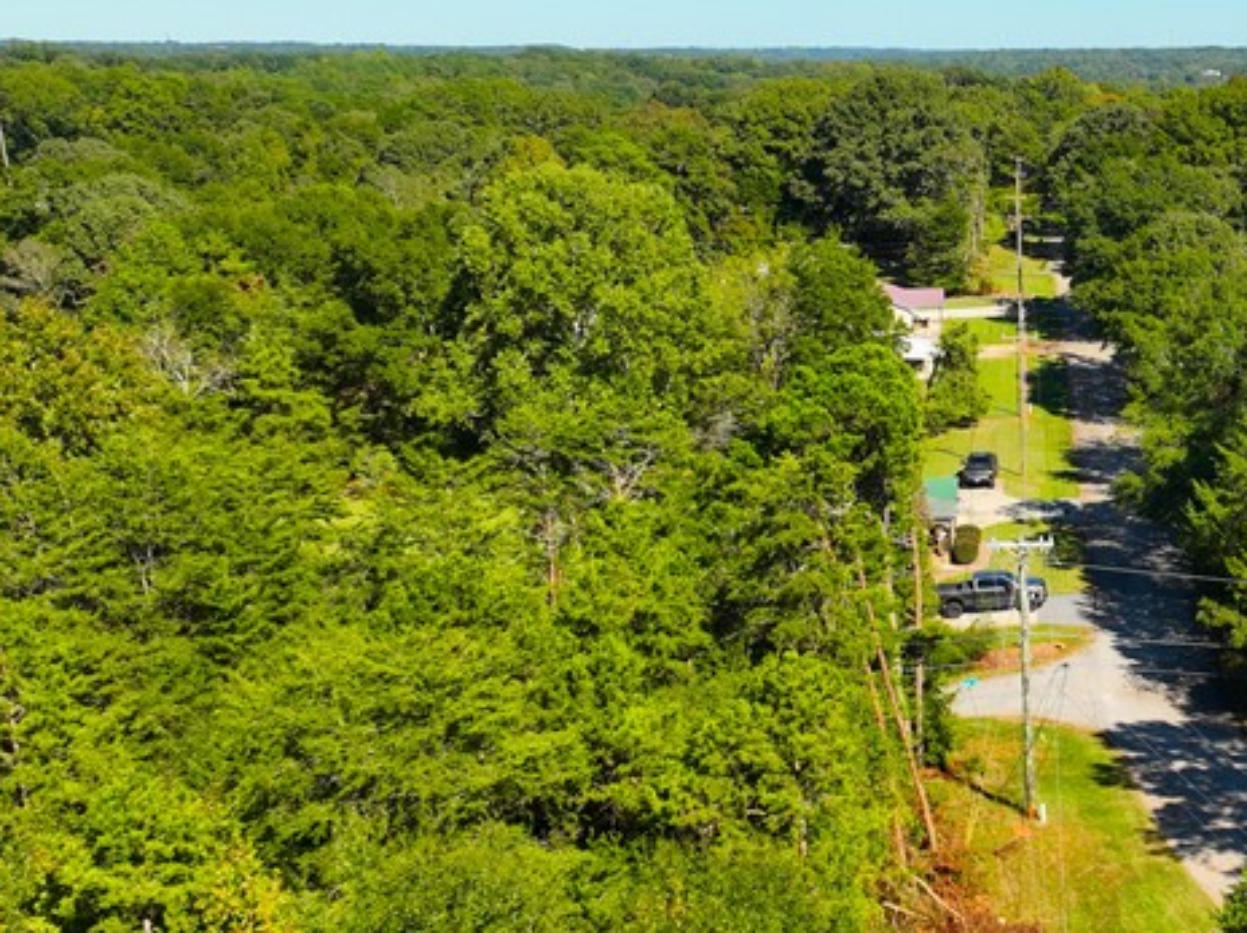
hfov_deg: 32.7
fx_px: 1907
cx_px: 1295
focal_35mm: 53
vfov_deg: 27.5
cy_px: 458
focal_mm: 12.29
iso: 120
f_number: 2.8
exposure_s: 1/200
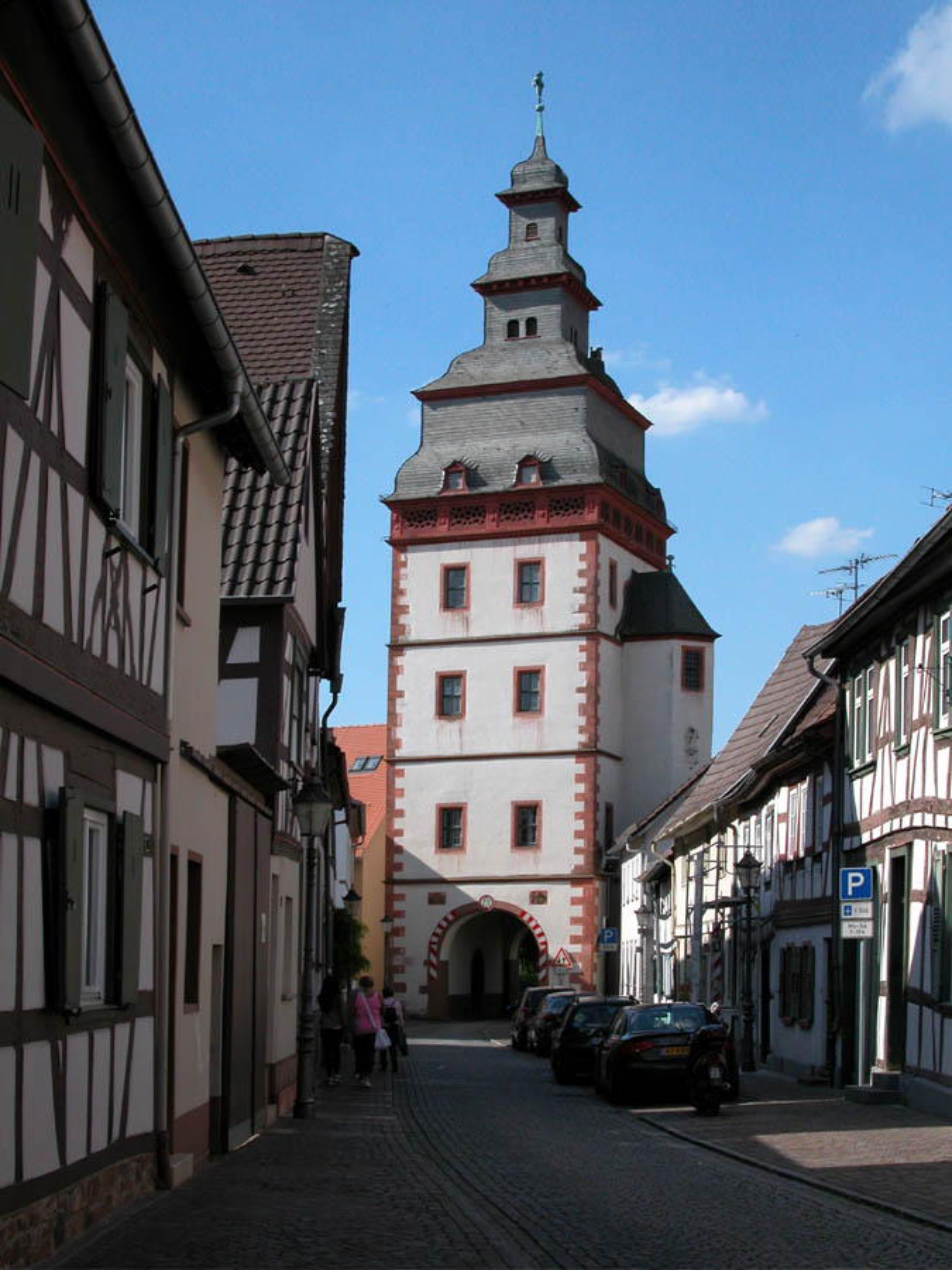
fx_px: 2420
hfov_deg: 22.3
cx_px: 476
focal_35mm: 66
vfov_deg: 29.4
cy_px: 635
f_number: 7.3
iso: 100
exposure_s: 1/410
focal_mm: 16.8
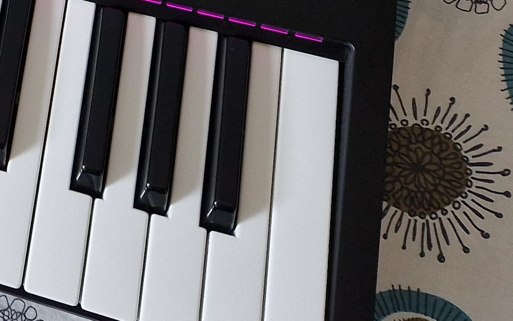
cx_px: -413
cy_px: -230
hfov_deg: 18.1
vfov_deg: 13.2
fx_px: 1272
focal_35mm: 91
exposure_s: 1/100
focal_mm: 5.4
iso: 200
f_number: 1.8
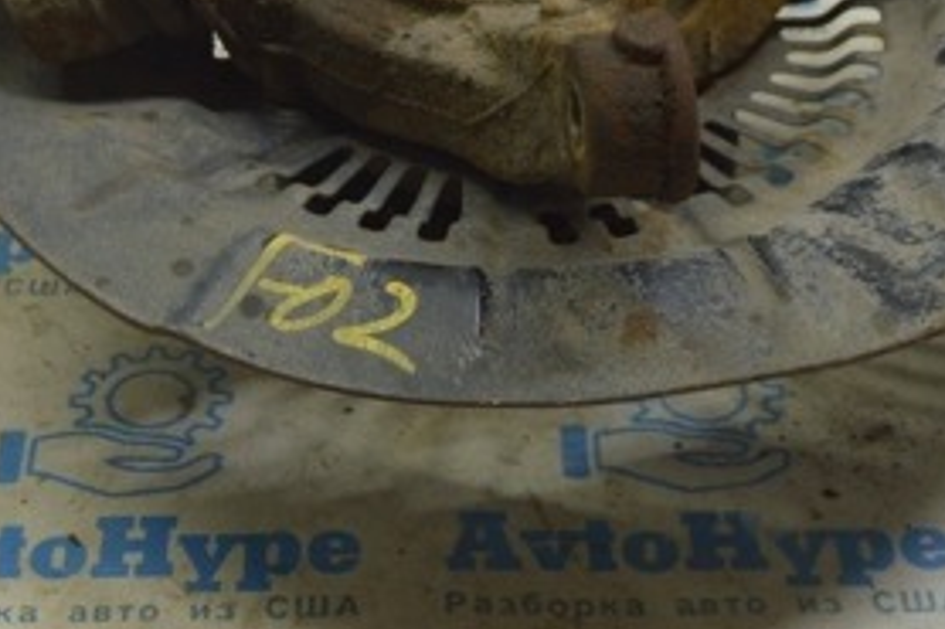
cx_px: 367
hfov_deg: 20.4
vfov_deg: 13.4
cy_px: -63
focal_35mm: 100
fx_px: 2627
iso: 400
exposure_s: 1/40
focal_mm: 29
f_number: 5.6
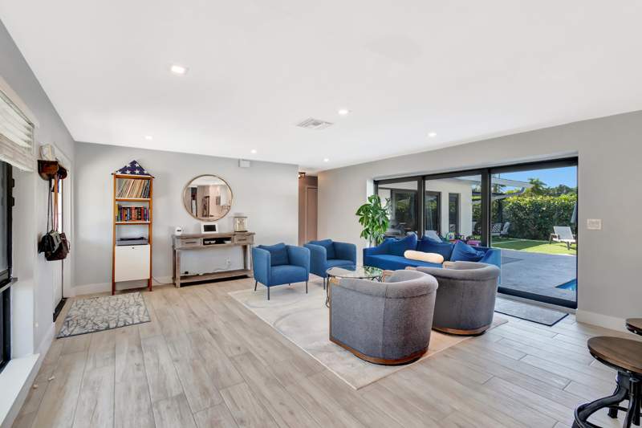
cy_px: 214
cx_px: 321
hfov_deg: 100.4
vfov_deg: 77.3
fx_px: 267
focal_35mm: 15
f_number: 8
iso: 1100
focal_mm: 10
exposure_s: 1/40
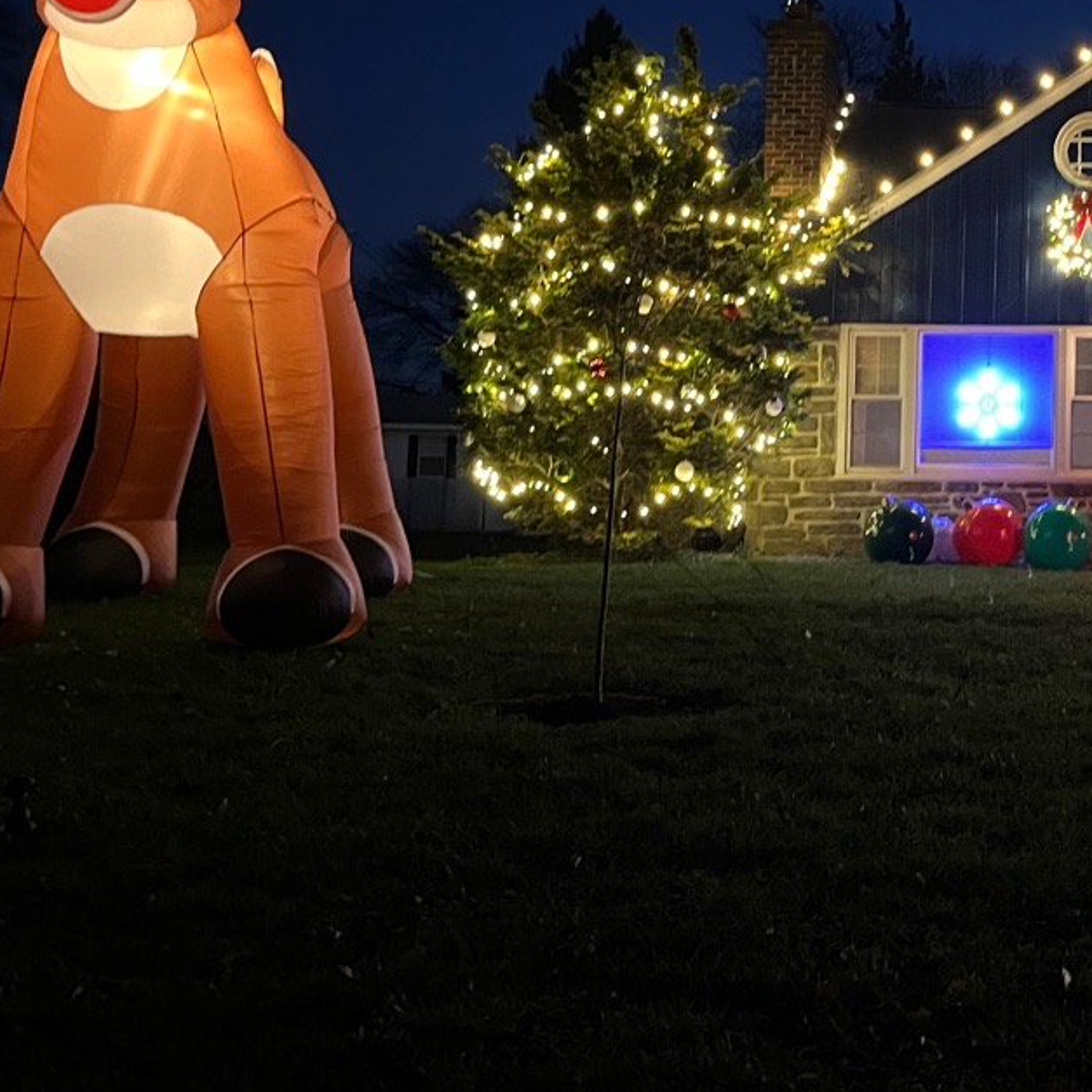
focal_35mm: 55
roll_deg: -0.8
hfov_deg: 29.4
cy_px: 314
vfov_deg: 30.7
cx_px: 1047
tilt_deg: +6.3
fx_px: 1963
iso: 1000
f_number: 1.6
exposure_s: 1/17
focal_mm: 5.1
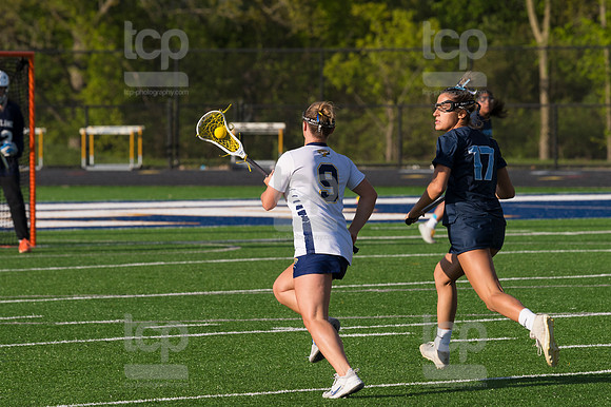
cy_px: 204
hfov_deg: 6.9
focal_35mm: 300
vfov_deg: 4.6
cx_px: 306
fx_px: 5089
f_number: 5.6
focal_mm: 200
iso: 250
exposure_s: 1/1600
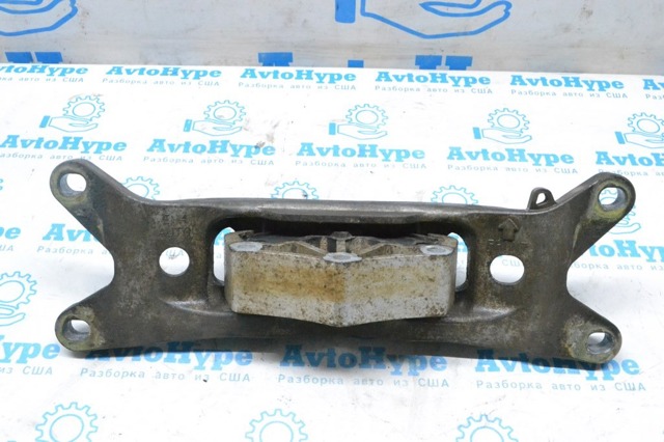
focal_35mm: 42
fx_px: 774
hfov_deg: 46.4
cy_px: 221
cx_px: 332
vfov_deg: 31.9
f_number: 9
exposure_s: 1/160
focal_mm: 28
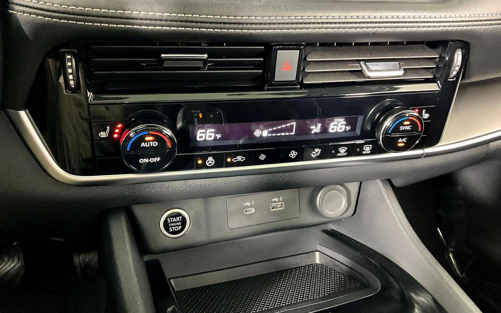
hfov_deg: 61.2
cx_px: 250
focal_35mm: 31
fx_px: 423
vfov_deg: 40.6
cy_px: 143
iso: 500
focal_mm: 3
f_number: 1.8
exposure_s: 1/30
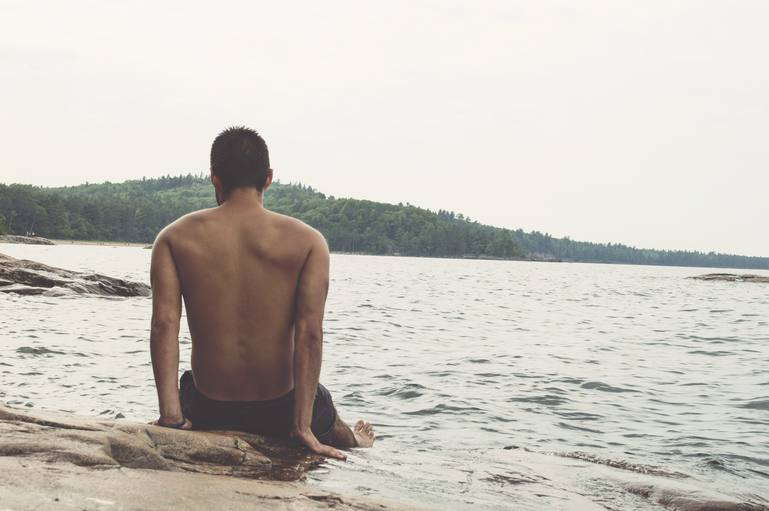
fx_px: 1216
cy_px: 256
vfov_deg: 23.7
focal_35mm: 57
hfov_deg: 35.1
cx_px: 384
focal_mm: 38
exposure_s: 1/500
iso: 360
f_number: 11
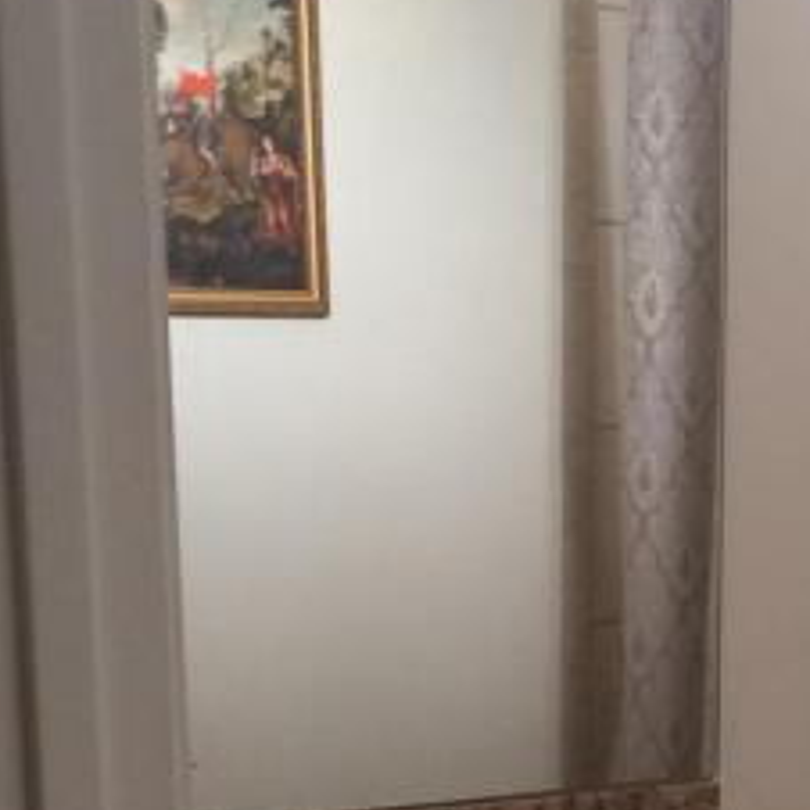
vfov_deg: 18.8
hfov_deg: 19.7
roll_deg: +1.6
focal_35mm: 87
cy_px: 978
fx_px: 2303
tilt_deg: -12.8
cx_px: 685
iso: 125
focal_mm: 4.15
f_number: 2.2
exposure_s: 1/30
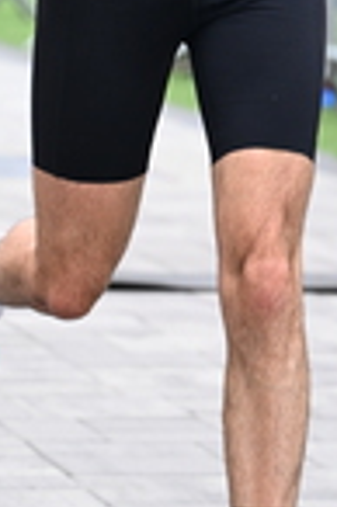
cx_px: 200
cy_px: -156
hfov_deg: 4.6
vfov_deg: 6.9
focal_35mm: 298
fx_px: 4194
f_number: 2.8
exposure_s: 1/1250
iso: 1600
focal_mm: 79
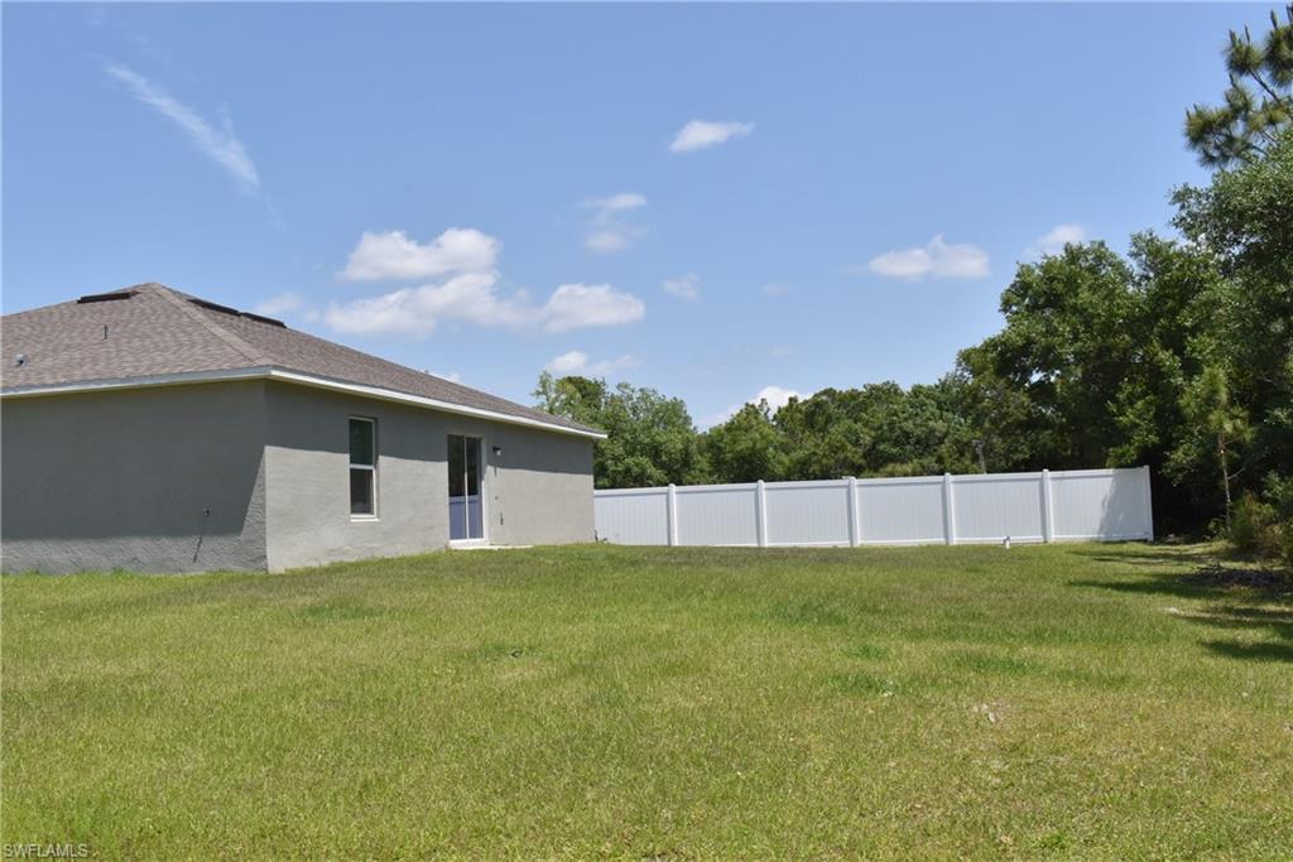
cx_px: 646
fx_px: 1185
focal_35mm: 33
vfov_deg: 40.0
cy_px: 431
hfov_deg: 57.2
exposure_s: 1/200
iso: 400
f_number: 25
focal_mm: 22
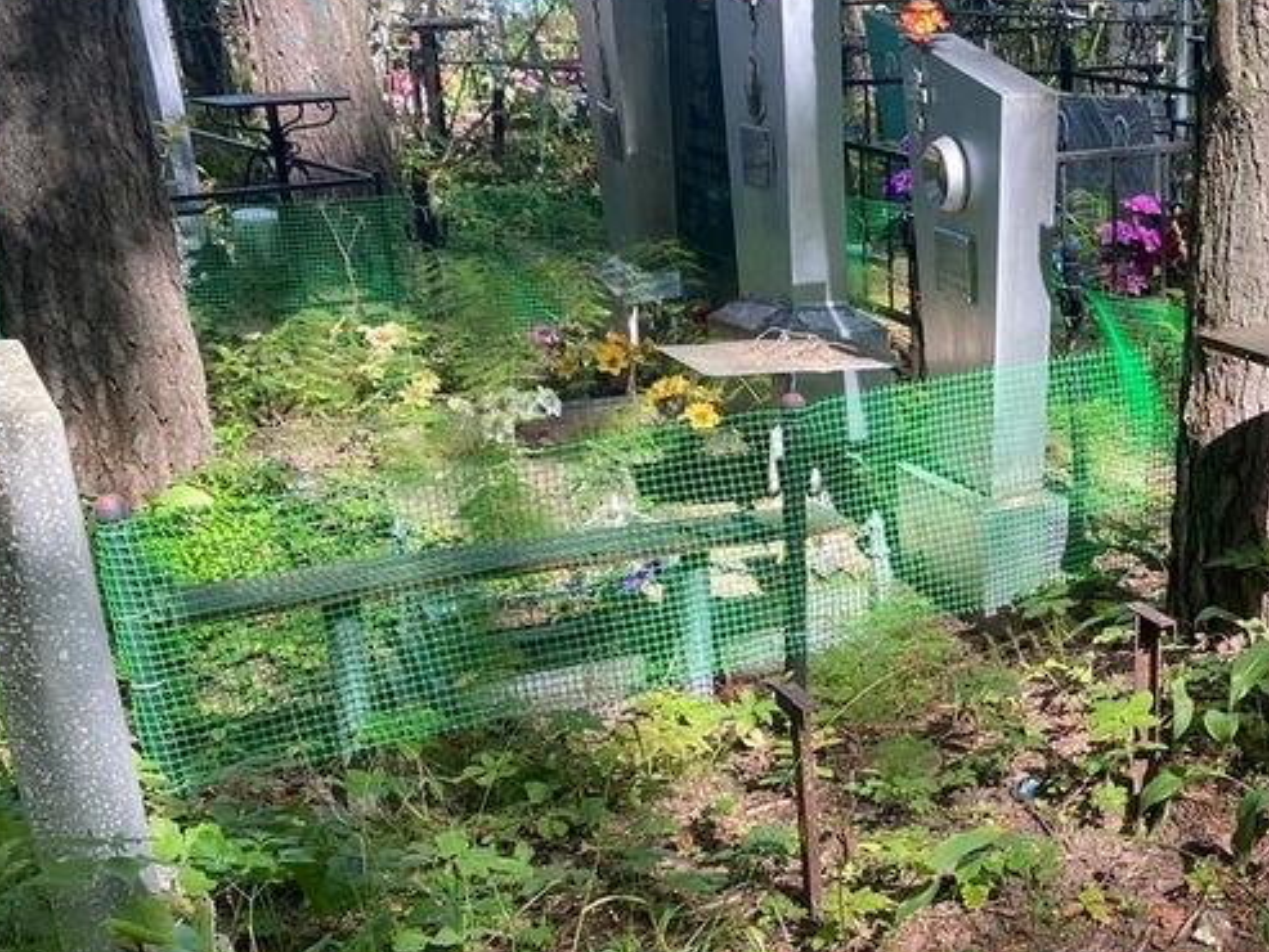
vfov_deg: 26.7
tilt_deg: -24.3
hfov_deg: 33.5
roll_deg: +2.1
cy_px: 702
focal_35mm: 54
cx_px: 1161
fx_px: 1980
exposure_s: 1/142
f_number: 1.8
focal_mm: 4.25
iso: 32
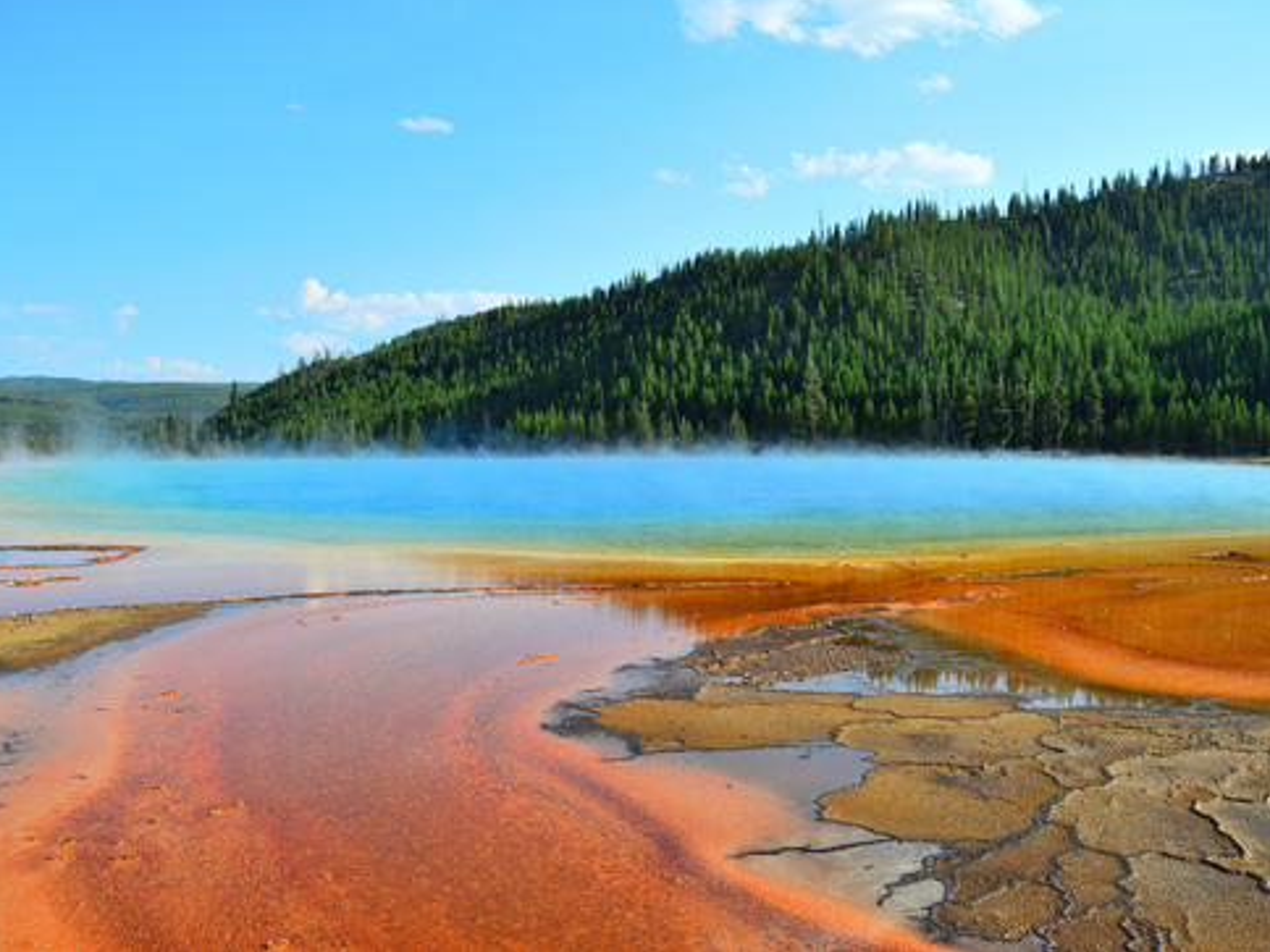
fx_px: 1101
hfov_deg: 59.9
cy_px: 467
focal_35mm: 30
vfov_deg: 46.8
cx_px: 580
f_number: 5.6
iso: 400
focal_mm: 18
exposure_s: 1/1250
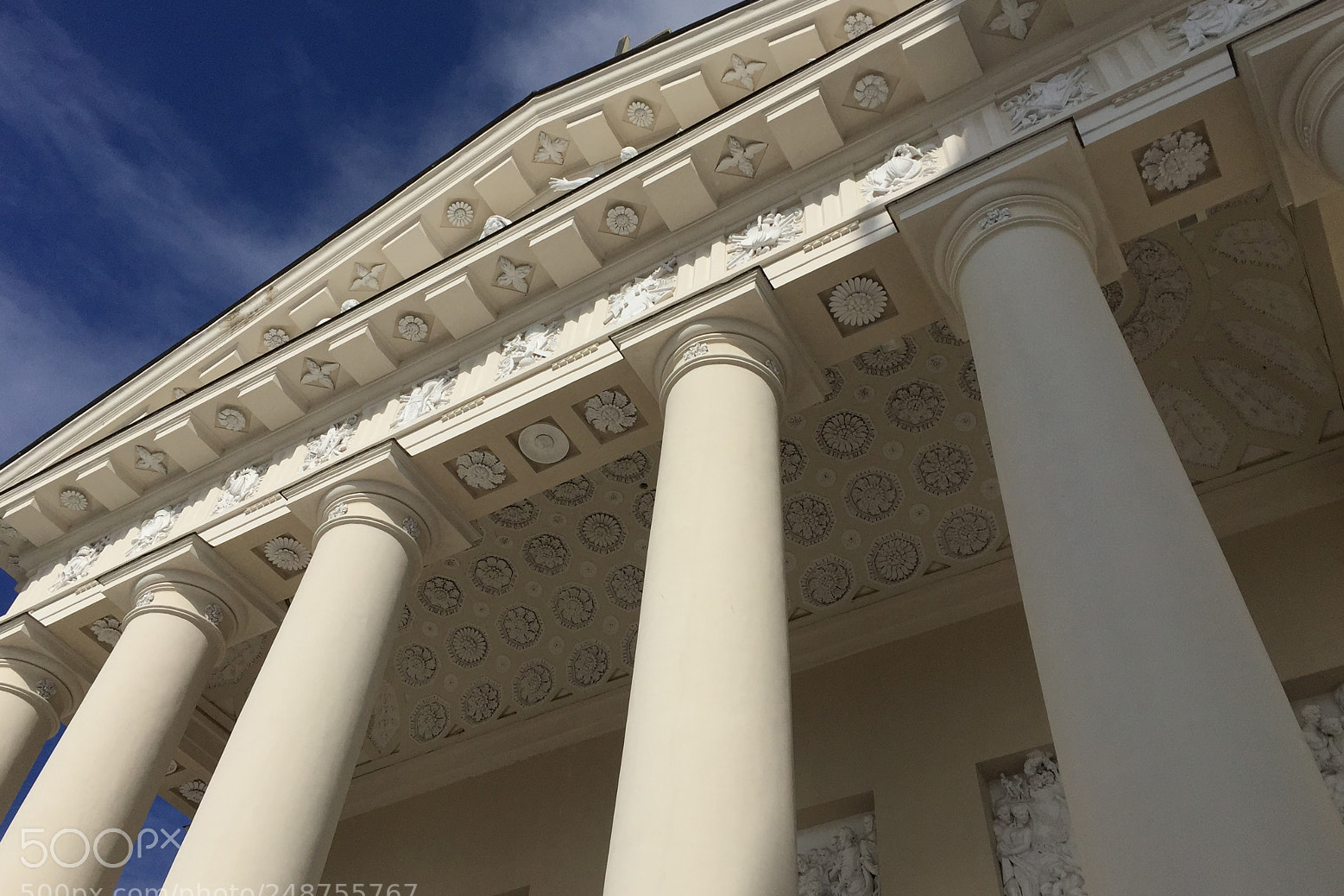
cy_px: 444
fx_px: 1157
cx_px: 657
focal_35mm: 31
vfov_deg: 42.3
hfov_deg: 60.3
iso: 32
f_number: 2.2
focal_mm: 4.15
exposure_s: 1/6623
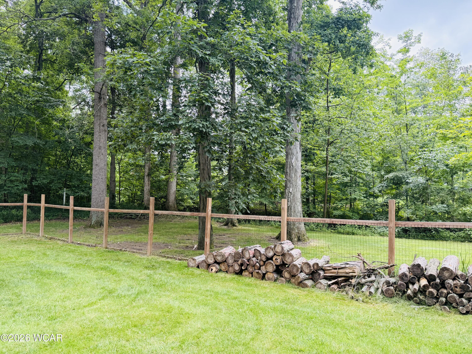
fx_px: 327
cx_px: 236
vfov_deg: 56.8
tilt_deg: +2.5
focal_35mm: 24
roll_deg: -1.0
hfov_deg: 71.6
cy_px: 177
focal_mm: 6.76
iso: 100
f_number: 1.78
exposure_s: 1/788
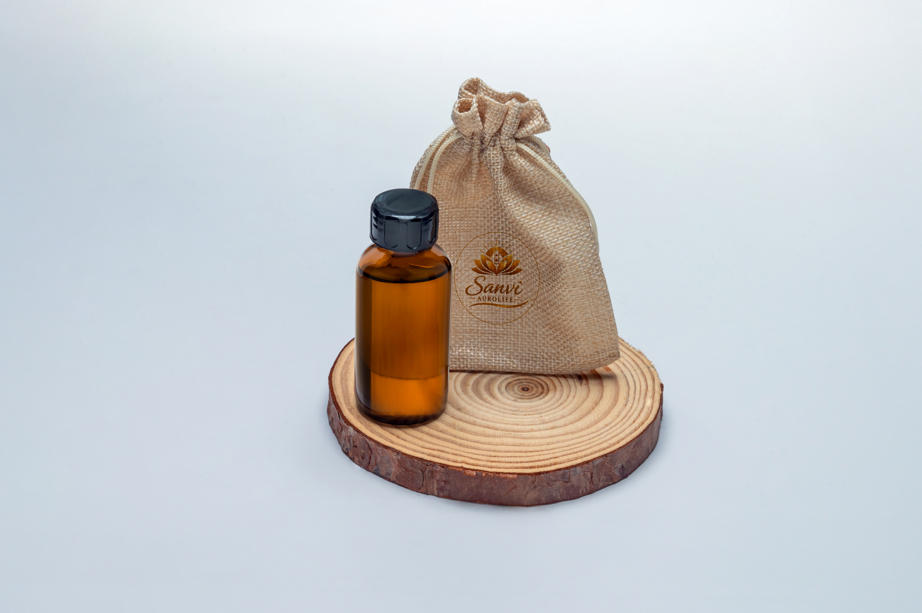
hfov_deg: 23.9
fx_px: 2175
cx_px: 461
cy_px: 306
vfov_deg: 16.1
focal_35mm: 85
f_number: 16
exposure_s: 1/50
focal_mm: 85
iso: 160
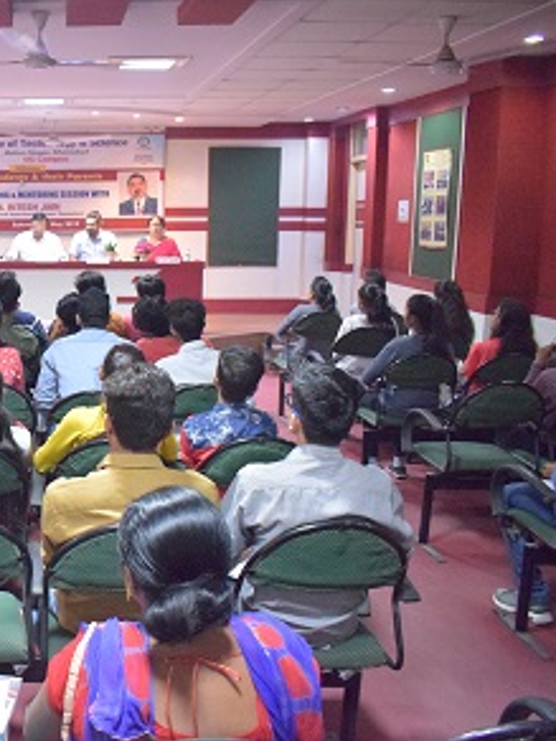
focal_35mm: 40
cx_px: 0
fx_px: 857
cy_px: 373
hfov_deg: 33.0
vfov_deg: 46.8
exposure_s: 1/80
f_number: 4.5
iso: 6400
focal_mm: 18
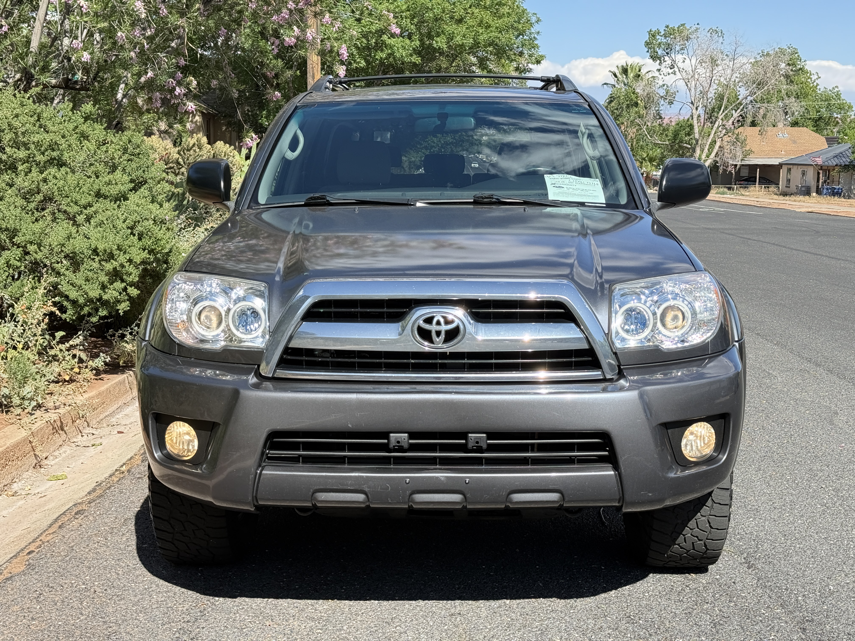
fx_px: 1186
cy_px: 320
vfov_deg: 30.3
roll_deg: -1.0
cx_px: 428
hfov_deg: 39.7
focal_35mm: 48
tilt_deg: -8.2
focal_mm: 6.76
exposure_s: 1/2273
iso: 100
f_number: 1.78
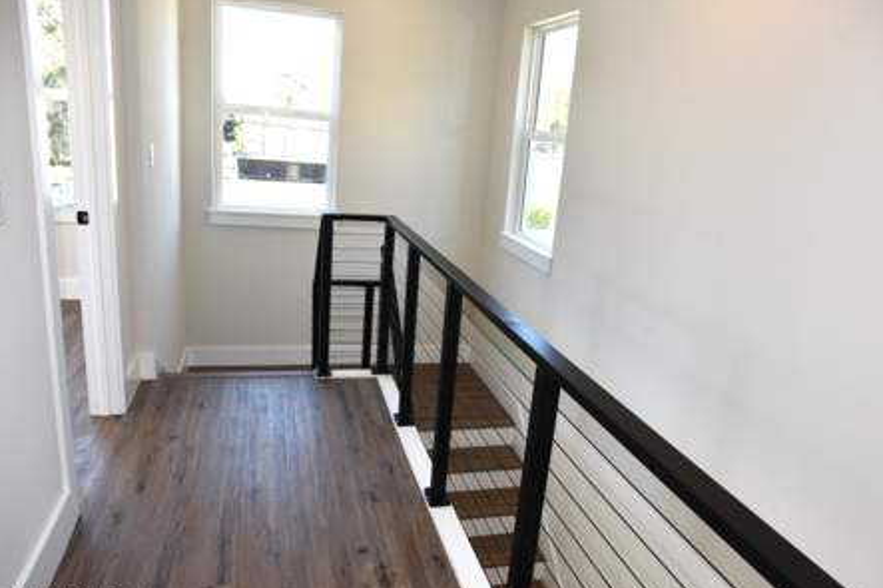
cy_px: 311
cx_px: 472
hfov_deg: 69.3
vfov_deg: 49.5
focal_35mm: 26
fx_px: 637
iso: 450
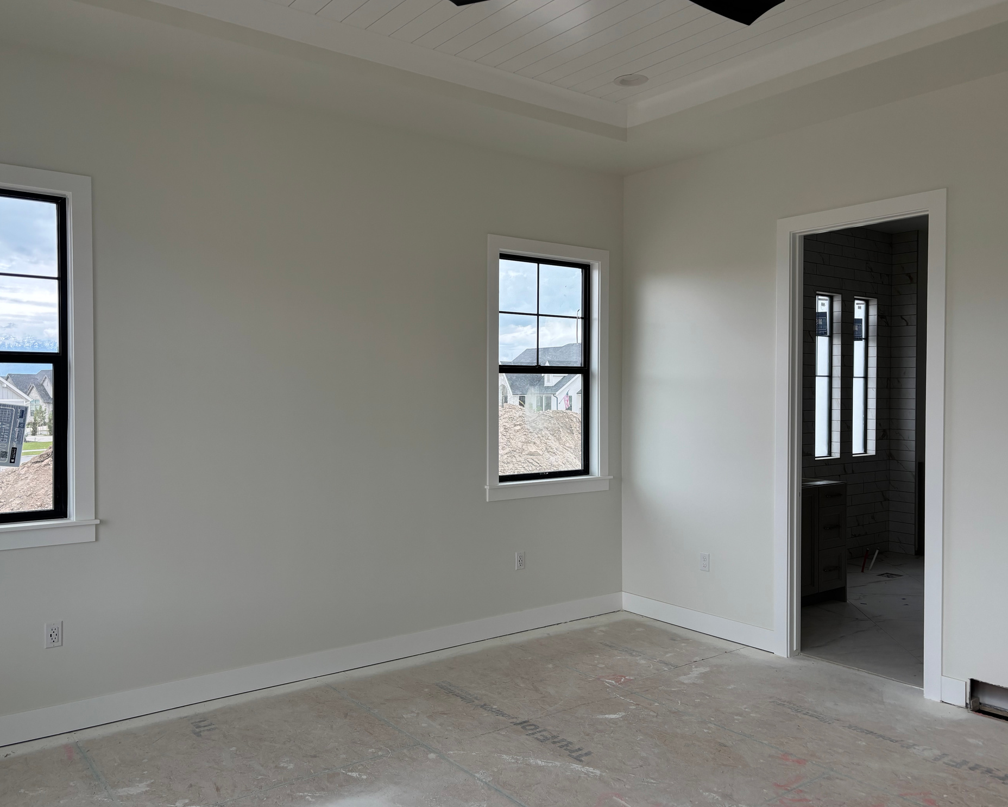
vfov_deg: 51.5
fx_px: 835
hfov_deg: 62.2
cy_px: 410
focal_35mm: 28
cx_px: 477
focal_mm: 5.96
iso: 50
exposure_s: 1/430
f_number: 1.6
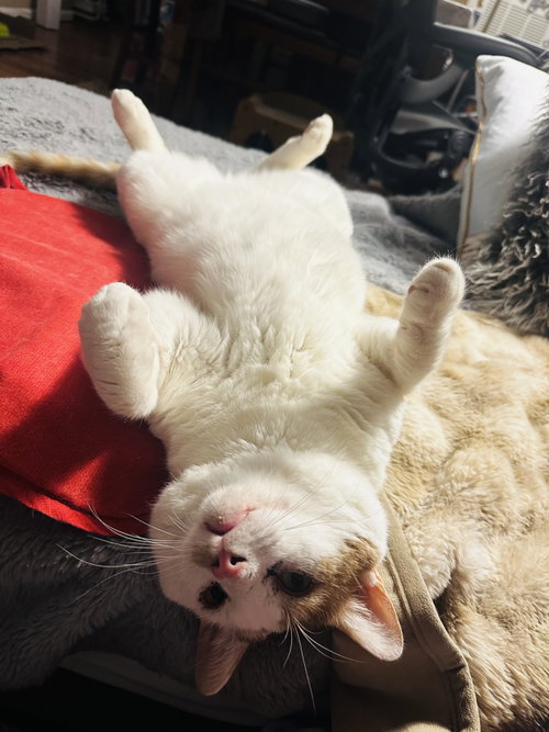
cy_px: 366
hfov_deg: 56.8
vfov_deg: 71.6
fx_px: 508
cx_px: 274
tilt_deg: -33.9
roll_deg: -21.5
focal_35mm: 24
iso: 320
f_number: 1.78
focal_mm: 6.86
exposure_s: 1/60
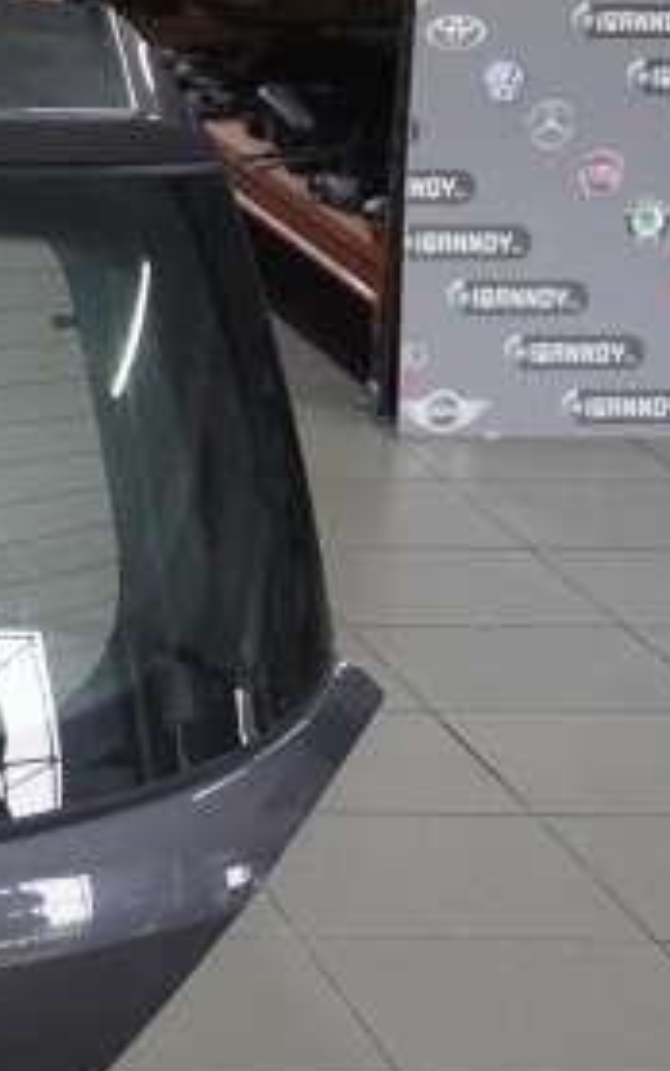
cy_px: 534
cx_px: -739
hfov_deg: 9.2
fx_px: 3882
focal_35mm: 133
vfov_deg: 15.7
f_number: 4
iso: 2000
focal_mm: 22
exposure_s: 1/160
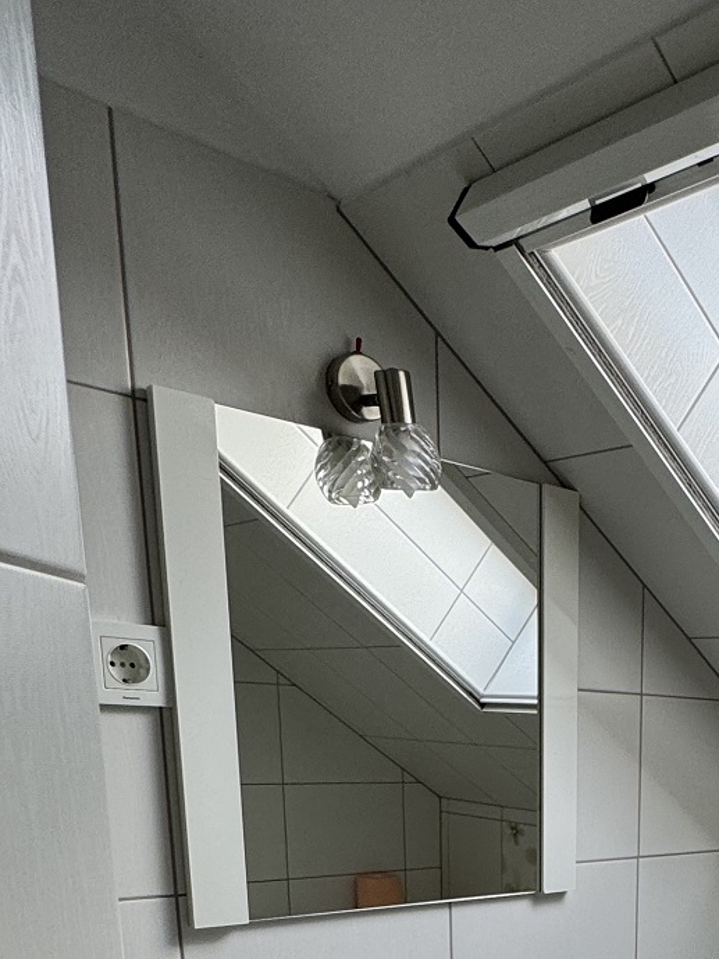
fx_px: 1080
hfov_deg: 33.2
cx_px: 745
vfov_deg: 40.8
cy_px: 992
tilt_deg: -13.7
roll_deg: -2.6
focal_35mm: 39
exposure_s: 1/99
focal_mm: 2.22
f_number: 2.2
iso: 80
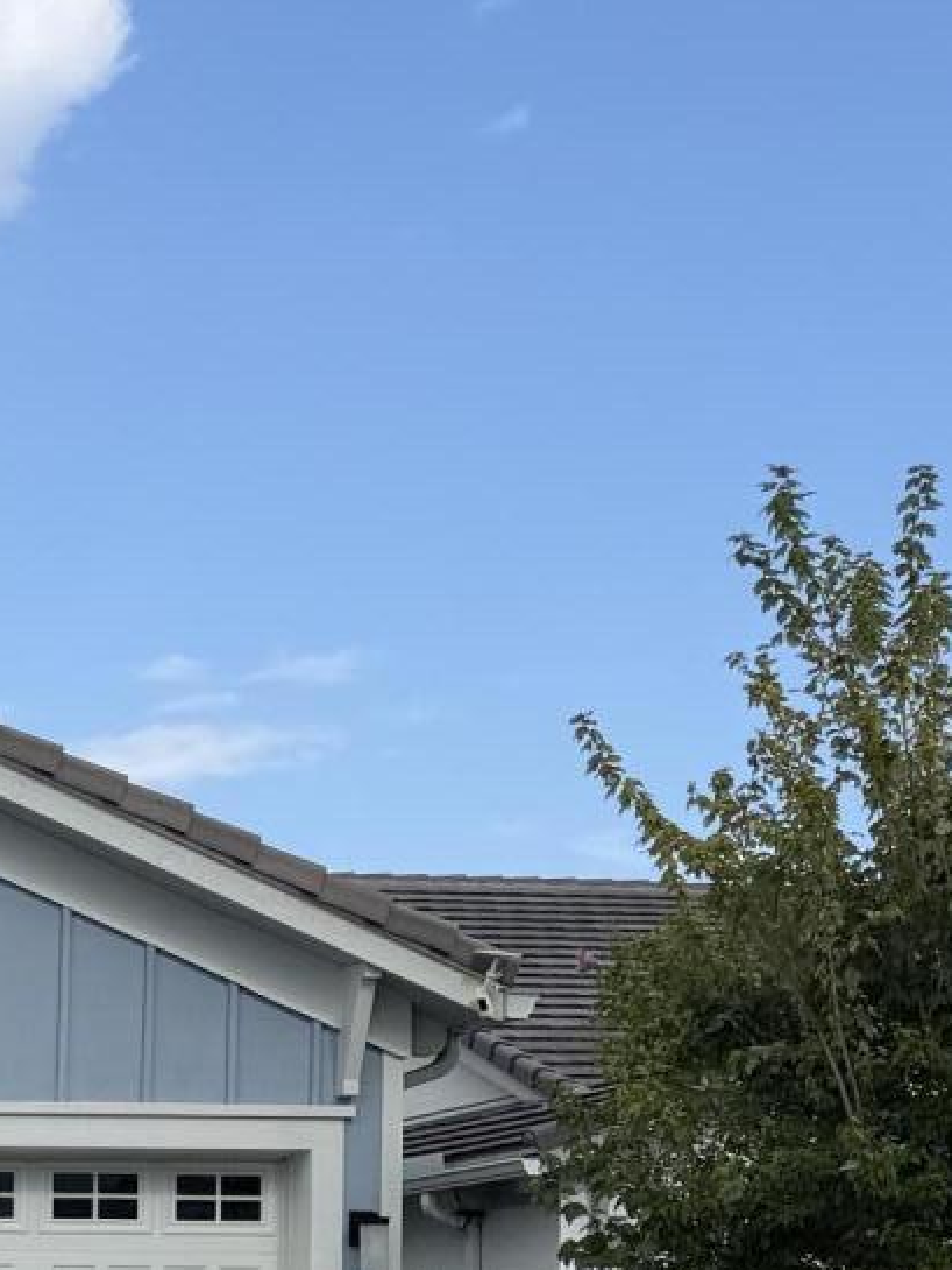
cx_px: -971
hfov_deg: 14.0
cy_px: 1447
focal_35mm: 88
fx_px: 3226
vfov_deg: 21.0
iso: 80
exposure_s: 1/3759
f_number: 1.78
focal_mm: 6.76
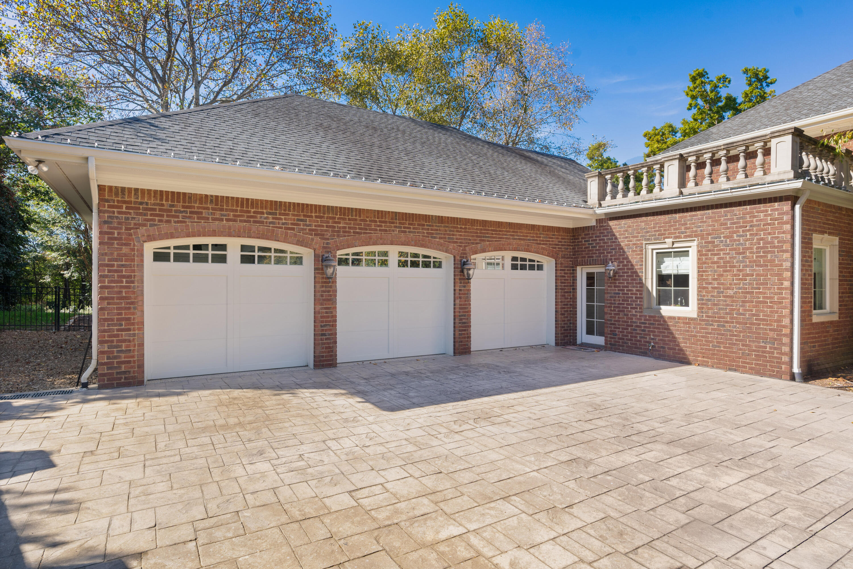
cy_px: 284
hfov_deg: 86.9
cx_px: 426
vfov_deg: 64.6
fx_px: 450
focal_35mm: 19
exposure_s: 1/320
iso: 320
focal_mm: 19
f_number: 7.1
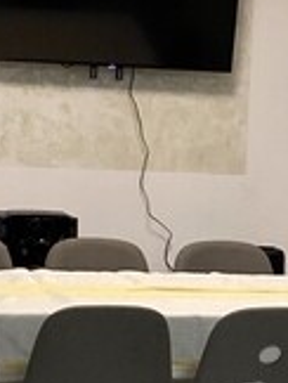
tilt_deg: -10.6
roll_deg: -3.5
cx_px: 250
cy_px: 416
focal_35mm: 164
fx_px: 1815
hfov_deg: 9.0
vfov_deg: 11.9
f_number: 1.8
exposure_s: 1/50
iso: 125
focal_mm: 4.25
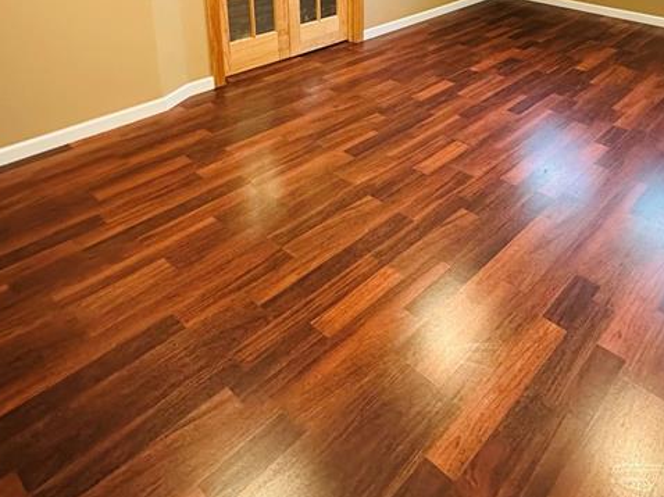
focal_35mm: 30
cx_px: 400
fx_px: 575
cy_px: 18
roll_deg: -1.5
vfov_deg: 41.6
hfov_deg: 59.5
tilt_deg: -15.4
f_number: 2.2
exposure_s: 1/60
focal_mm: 2.22
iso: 640
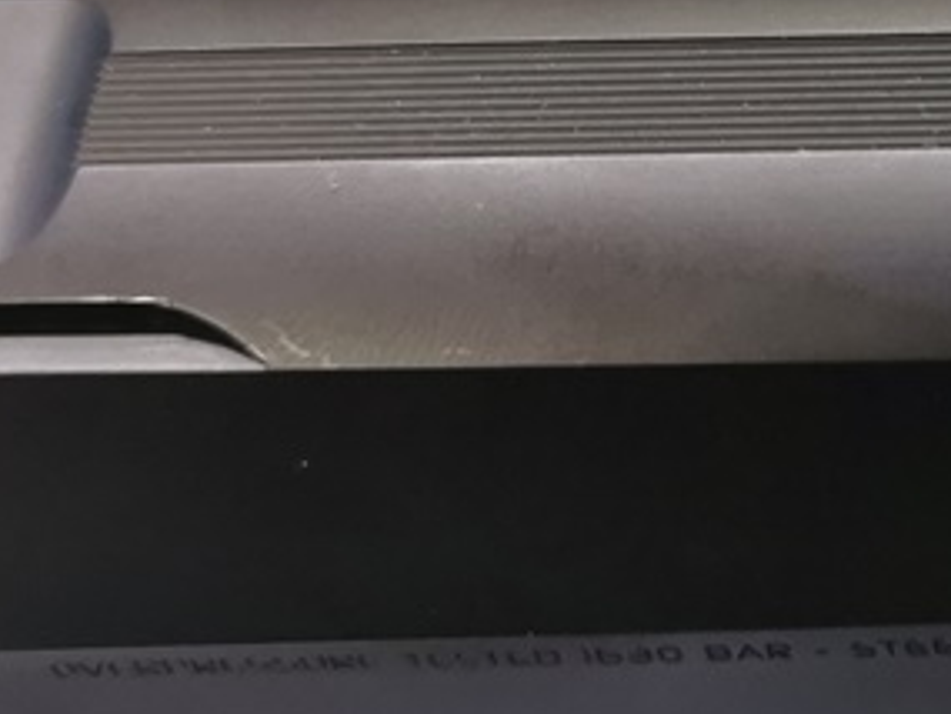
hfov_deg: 19.6
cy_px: 227
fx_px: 2666
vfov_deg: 15.2
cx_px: 974
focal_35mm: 97
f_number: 1.6
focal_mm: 5.56
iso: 320
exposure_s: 1/50
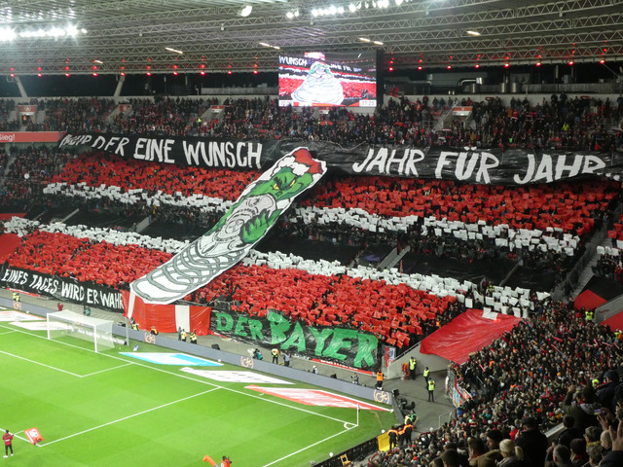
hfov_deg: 38.2
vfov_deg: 29.1
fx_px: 900
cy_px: 234
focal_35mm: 50
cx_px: 312
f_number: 4.1
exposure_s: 1/80
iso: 800
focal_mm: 9
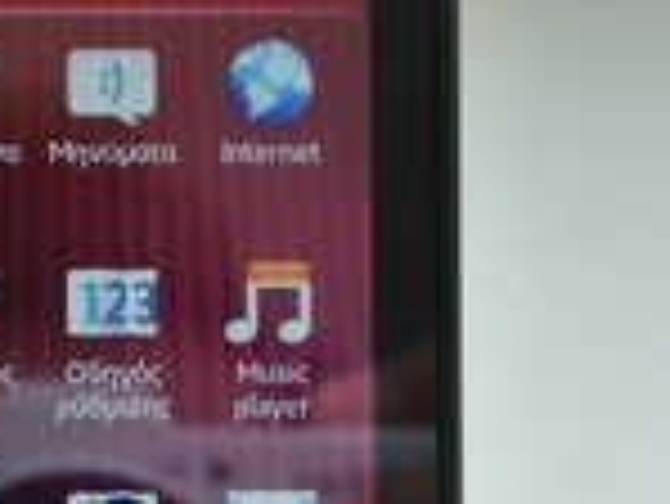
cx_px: 76
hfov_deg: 15.2
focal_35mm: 128
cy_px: 590
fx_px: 2479
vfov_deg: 11.4
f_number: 5.6
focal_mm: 11.8
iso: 200
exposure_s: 1/125
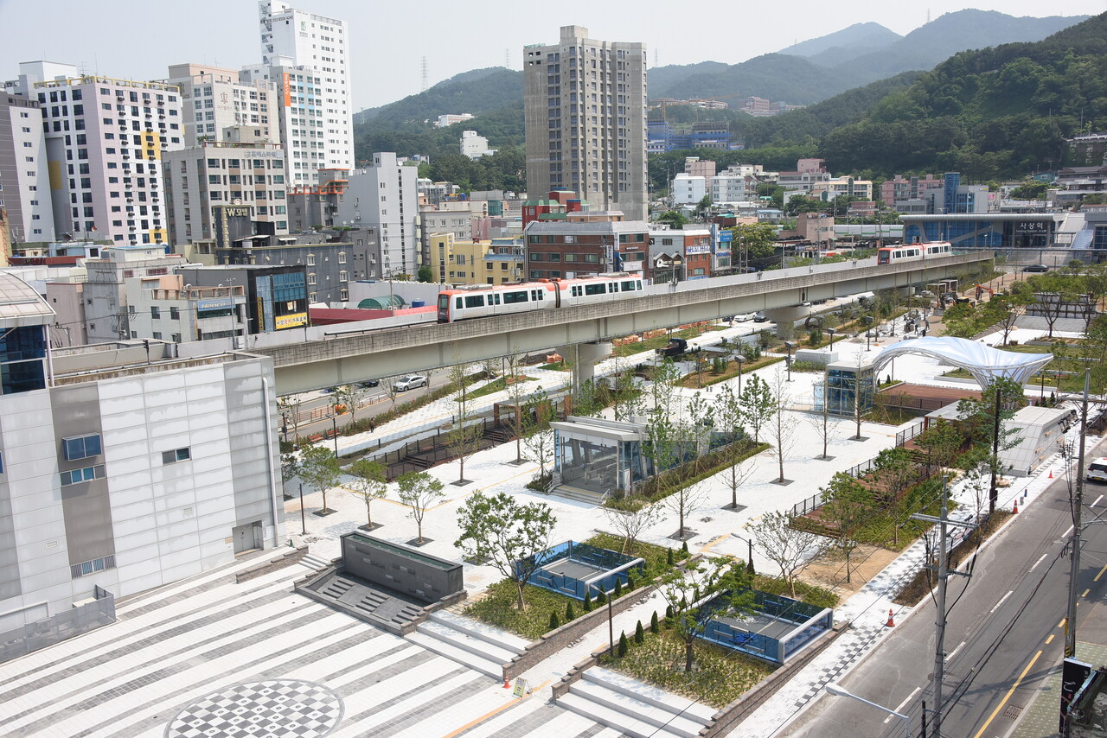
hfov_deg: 58.7
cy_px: 369
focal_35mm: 32
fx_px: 984
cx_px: 554
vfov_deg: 41.1
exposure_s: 1/640
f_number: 13
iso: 1000
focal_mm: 32
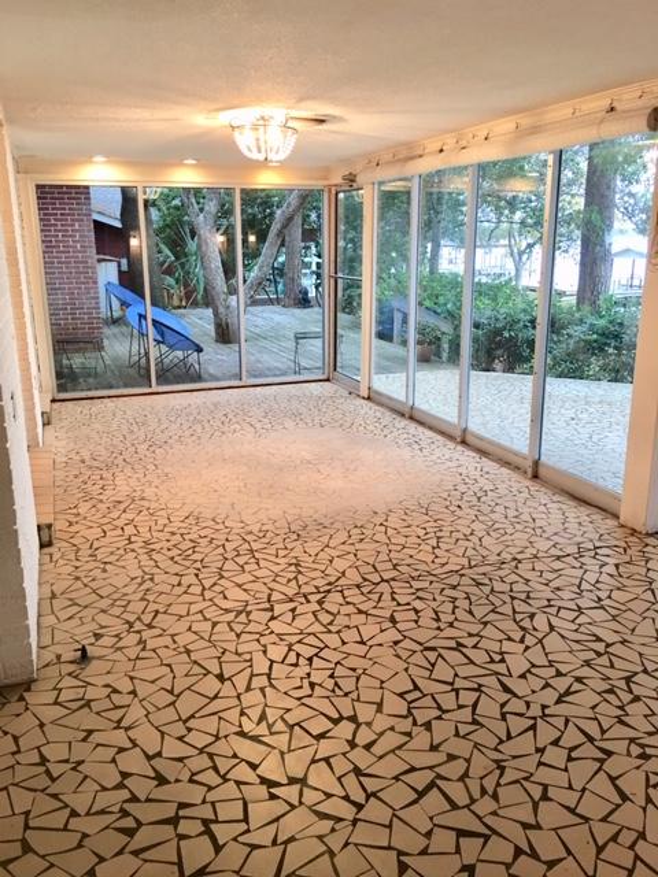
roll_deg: +0.5
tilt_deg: -13.0
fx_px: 735
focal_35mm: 29
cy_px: 438
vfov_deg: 61.7
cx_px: 329
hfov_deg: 48.2
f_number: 2.2
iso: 64
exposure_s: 1/15
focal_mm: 4.15
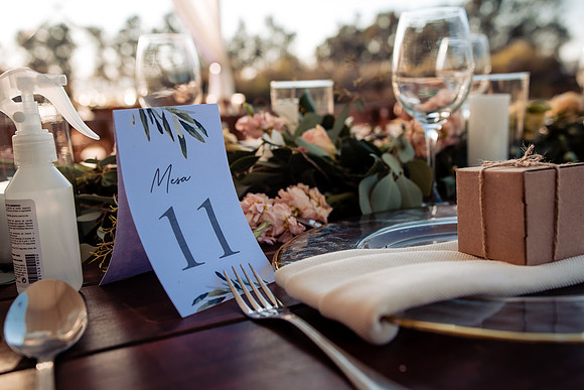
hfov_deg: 57.0
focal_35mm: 33
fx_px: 538
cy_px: 195
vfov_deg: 39.8
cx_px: 292
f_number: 4
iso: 125
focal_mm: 32
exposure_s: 1/400
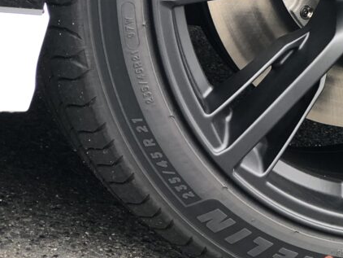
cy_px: -59
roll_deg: -11.4
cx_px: 396
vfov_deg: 9.0
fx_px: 1606
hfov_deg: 12.0
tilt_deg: -4.8
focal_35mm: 162
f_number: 2.8
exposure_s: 1/40
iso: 25
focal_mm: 6.6
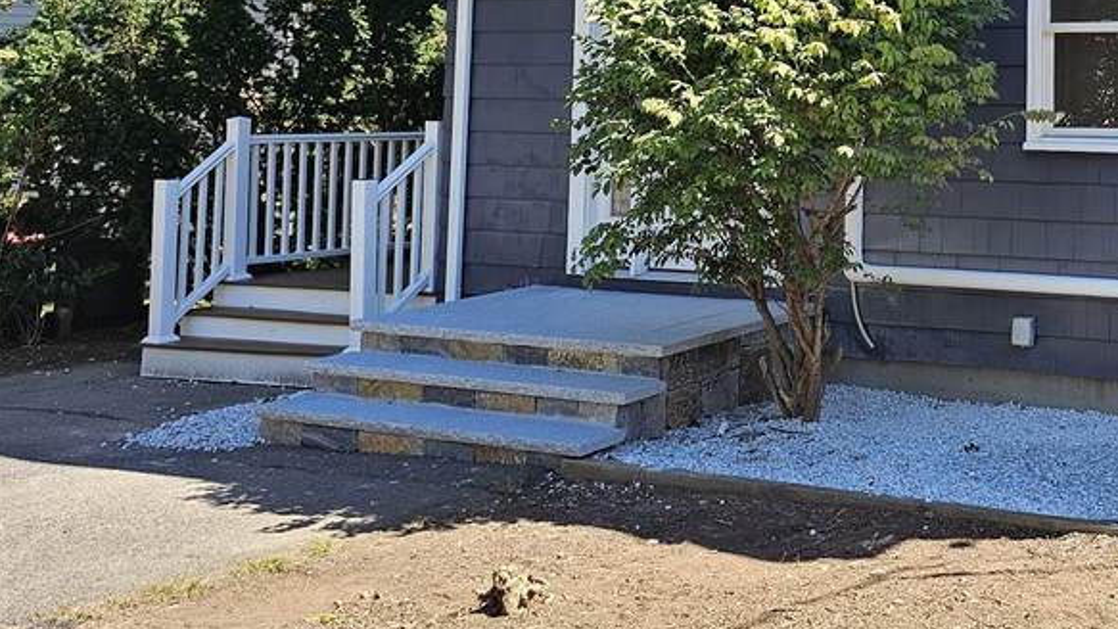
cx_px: 1070
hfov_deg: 35.0
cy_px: 23
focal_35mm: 55
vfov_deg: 21.2
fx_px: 1631
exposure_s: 1/180
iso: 12
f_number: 1.7
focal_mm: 6.3
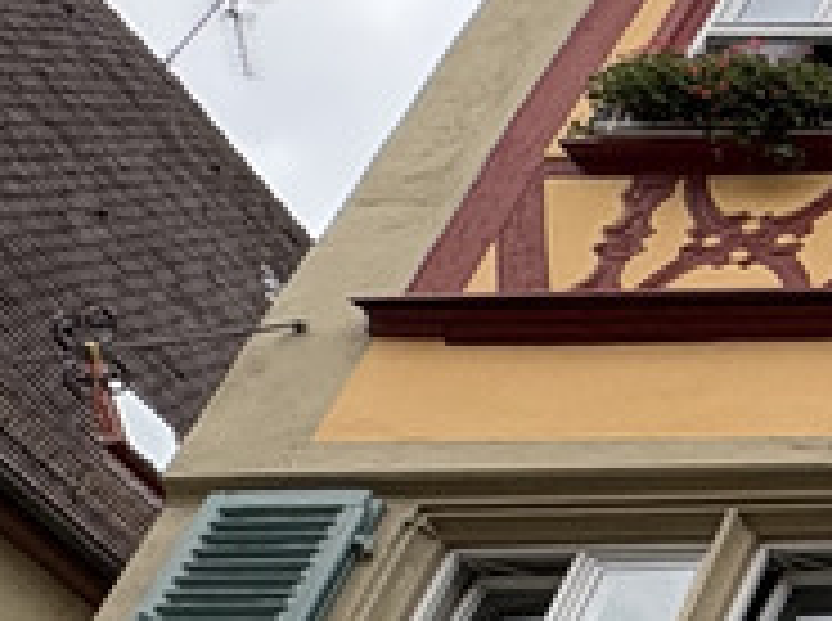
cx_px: 1992
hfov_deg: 14.4
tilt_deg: +38.6
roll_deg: +0.9
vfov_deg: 16.0
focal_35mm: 91
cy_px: 531
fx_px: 2183
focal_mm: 2.22
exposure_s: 1/492
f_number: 2.2
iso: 40
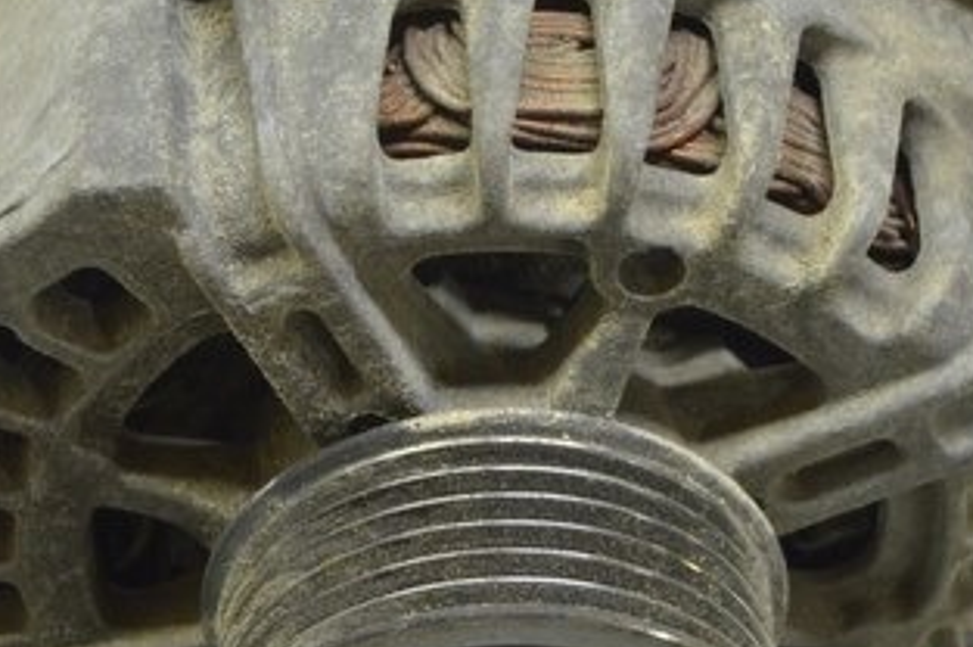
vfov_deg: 11.2
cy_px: 347
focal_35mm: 123
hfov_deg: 16.6
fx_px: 3311
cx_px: 270
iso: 400
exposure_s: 1/20
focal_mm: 25
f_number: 5.6
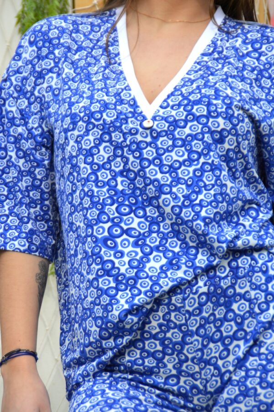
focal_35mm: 300
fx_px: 3430
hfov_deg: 4.6
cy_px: 206
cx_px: 137
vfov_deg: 6.9
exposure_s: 1/1000
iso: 400
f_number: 6.3
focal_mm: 200
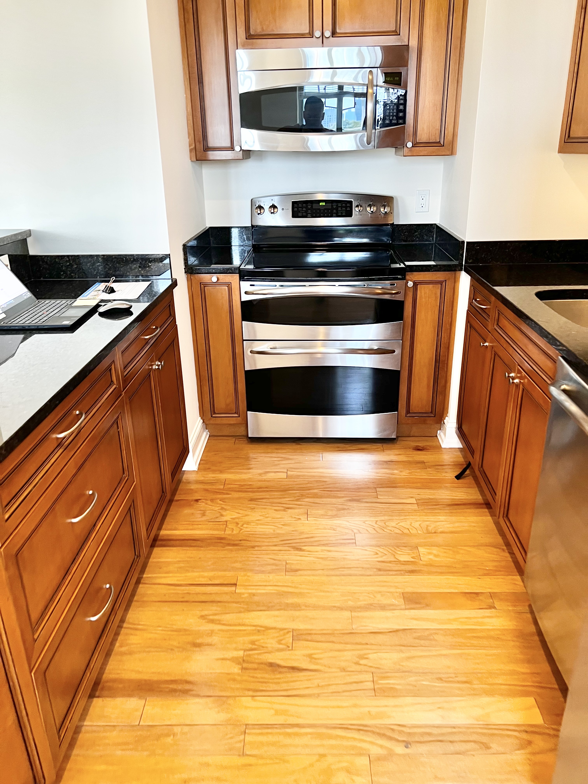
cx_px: 294
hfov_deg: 53.1
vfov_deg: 67.3
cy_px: 392
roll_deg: -1.7
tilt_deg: -15.2
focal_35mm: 26
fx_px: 589
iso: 100
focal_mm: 5.7
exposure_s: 1/60
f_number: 1.5
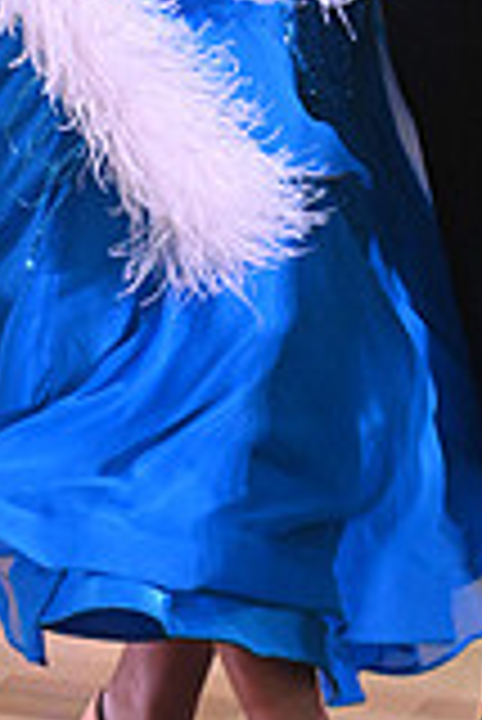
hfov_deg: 5.1
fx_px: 5450
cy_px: -270
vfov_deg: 7.5
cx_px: 259
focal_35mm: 272
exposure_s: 1/400
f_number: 5.6
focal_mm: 75
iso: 3200
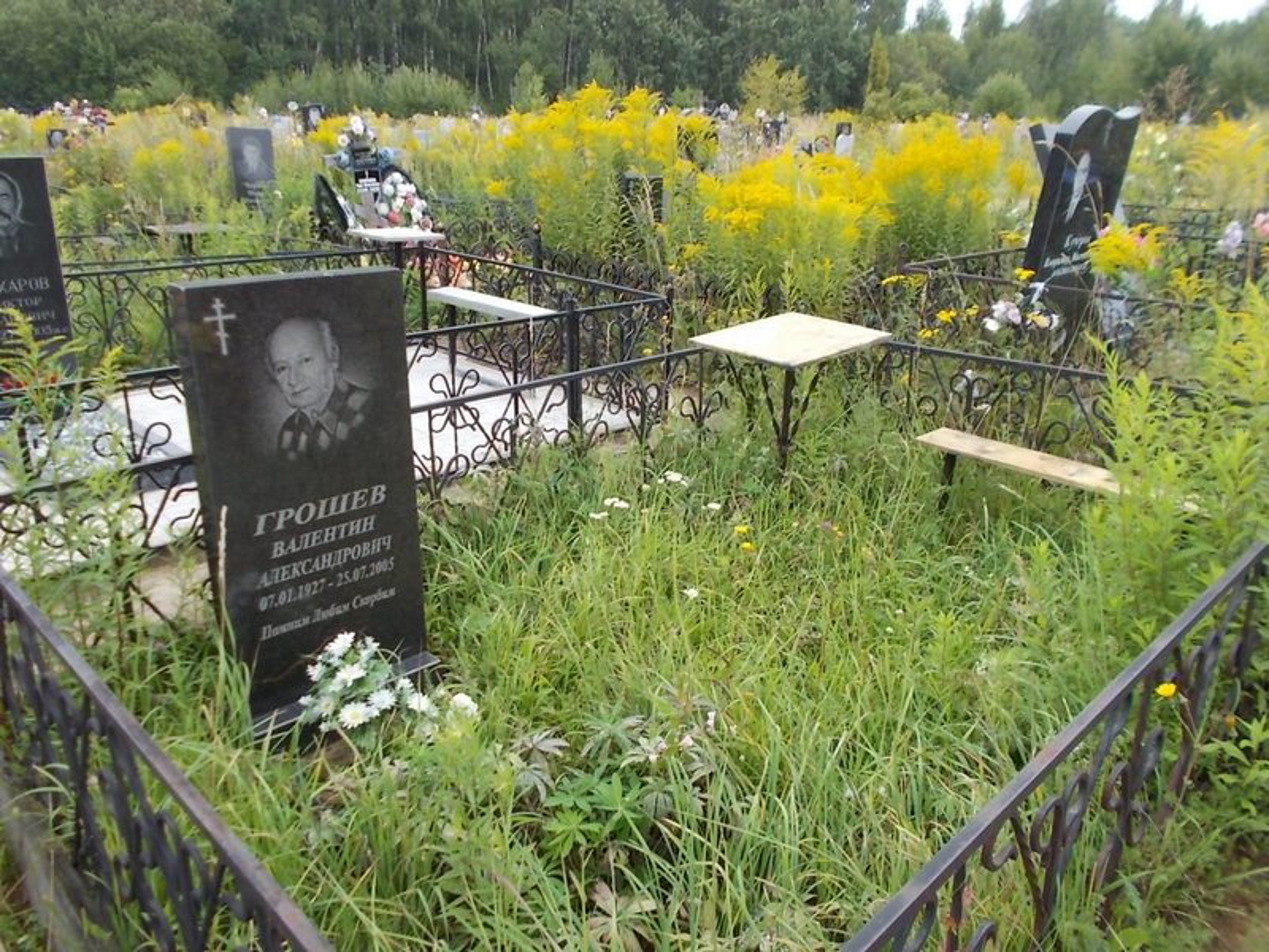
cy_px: 476
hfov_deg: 67.3
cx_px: 634
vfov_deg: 53.1
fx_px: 953
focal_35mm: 26
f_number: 3.2
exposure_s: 1/60
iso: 80
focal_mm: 4.6
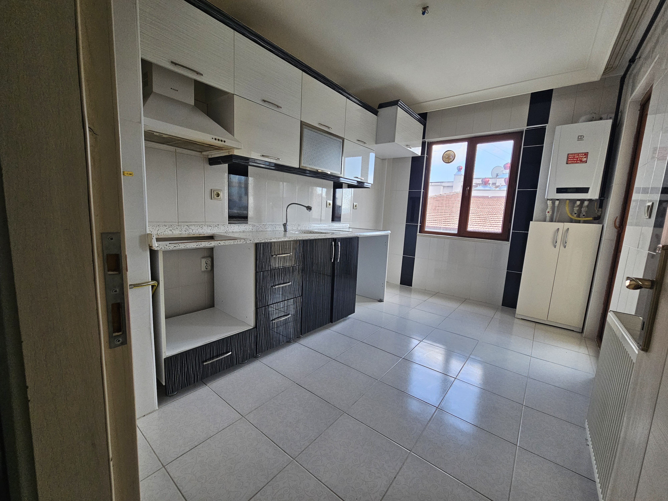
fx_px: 251
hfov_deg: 106.2
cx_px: 334
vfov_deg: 89.9
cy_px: 250
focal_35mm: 13
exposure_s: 1/190
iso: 125
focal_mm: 2.2
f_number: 2.2
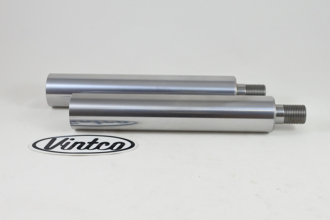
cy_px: 110
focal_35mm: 34
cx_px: 165
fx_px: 312
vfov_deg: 38.9
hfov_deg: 55.8
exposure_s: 1/160
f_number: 4
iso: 400
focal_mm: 12.8
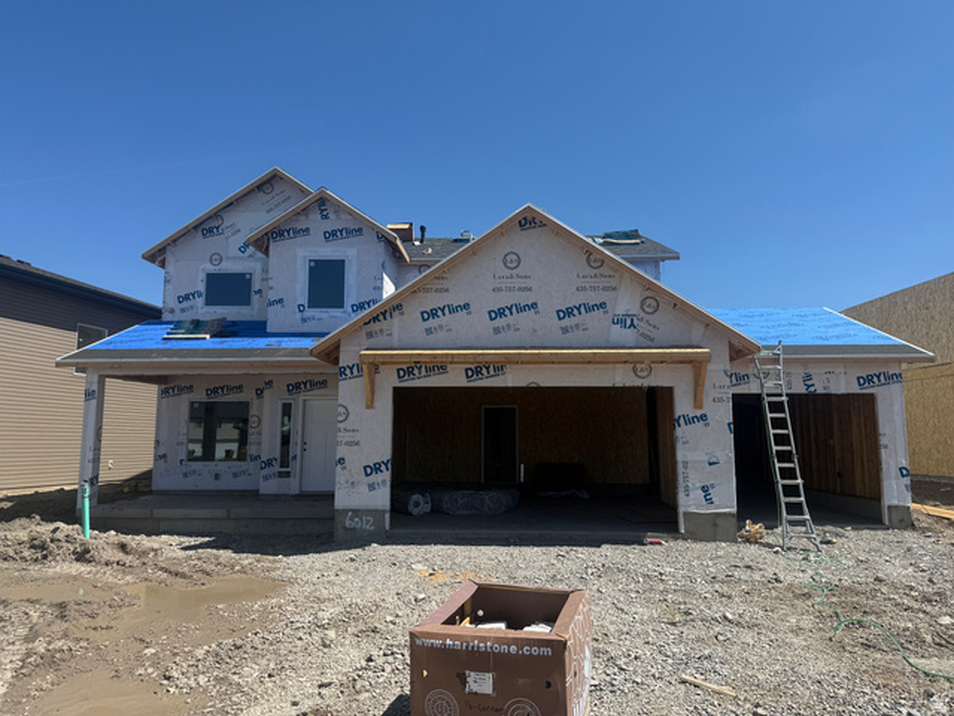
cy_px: 358
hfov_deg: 71.6
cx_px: 477
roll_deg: -1.1
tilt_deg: +7.8
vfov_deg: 56.8
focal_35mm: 24
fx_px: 661
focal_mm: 6.76
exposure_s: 1/4405
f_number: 1.78
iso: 80
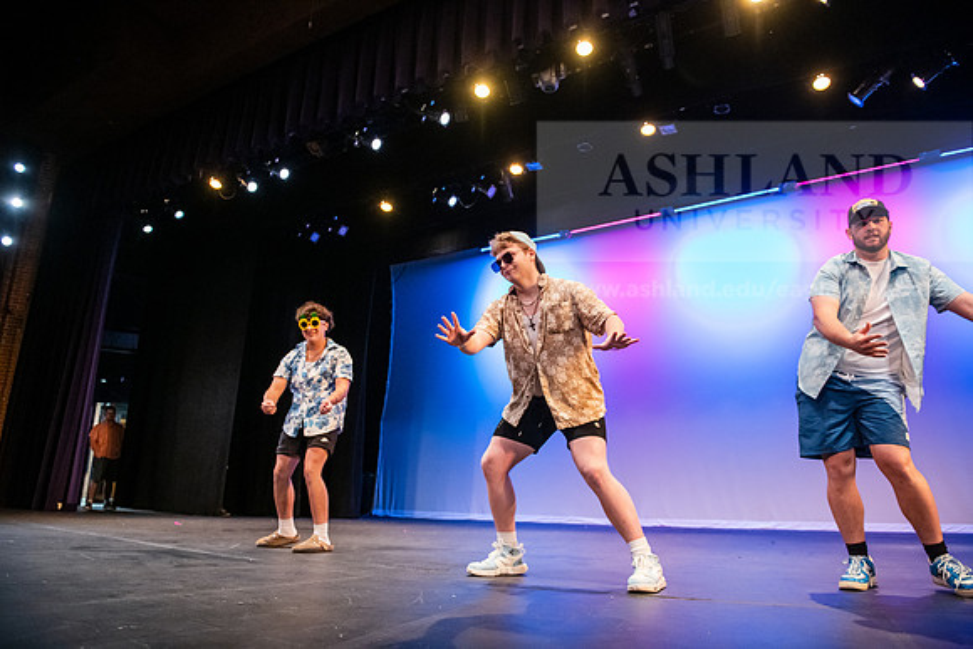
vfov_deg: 53.2
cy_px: 324
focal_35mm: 24
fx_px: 649
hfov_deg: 73.7
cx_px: 486
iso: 4000
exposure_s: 1/320
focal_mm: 24
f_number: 3.2
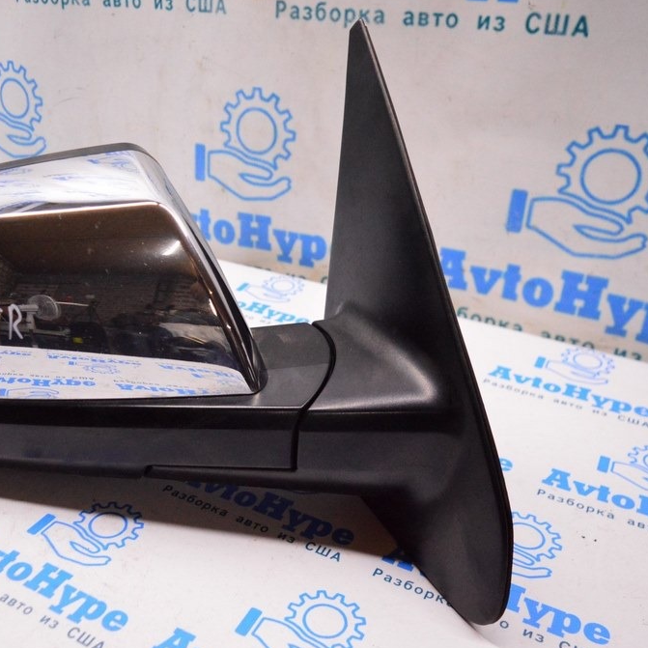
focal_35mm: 35
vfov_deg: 47.2
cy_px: 326
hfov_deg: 46.5
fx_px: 741
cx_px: 221
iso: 3200
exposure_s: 1/400
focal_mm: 18
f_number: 3.5
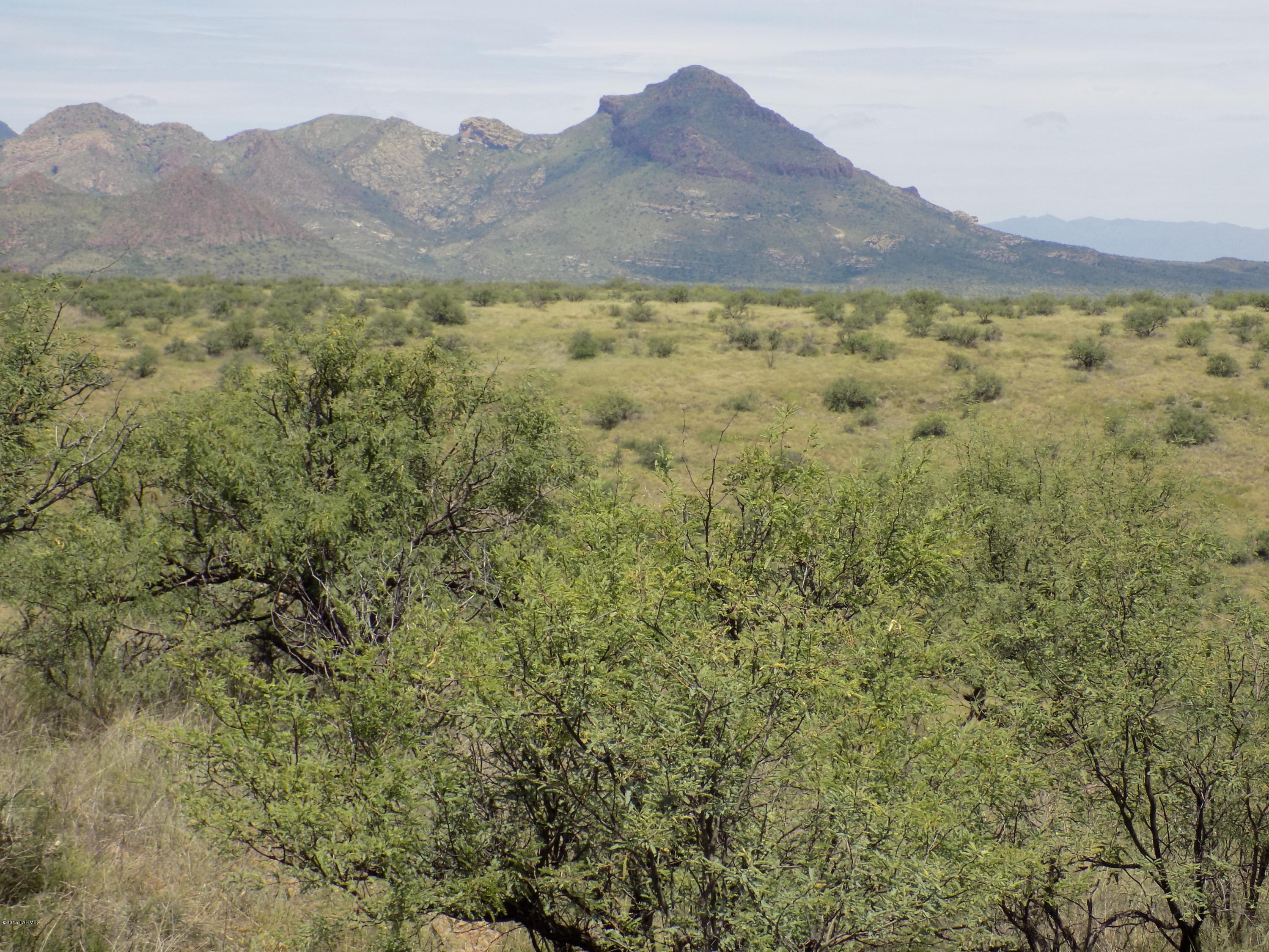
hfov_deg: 20.2
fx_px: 3556
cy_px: 476
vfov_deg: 15.2
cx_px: 634
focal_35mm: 97
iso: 80
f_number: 4.6
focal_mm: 17.2
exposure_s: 1/500
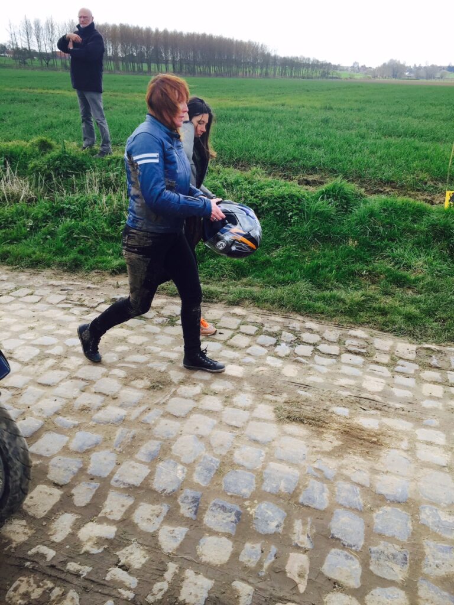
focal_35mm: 29
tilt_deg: -22.1
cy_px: 302
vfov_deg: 61.7
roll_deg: -2.1
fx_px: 507
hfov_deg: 48.2
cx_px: 227
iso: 32
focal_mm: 4.15
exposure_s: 1/775
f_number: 2.2
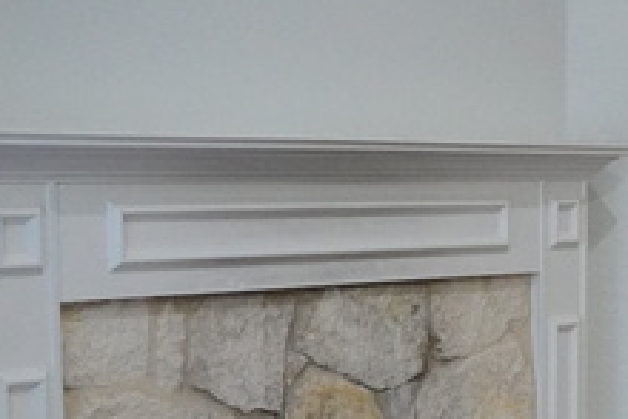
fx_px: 2130
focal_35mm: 122
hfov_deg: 15.9
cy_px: 534
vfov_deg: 11.0
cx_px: 825
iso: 6400
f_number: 2.8
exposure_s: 1/640
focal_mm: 28
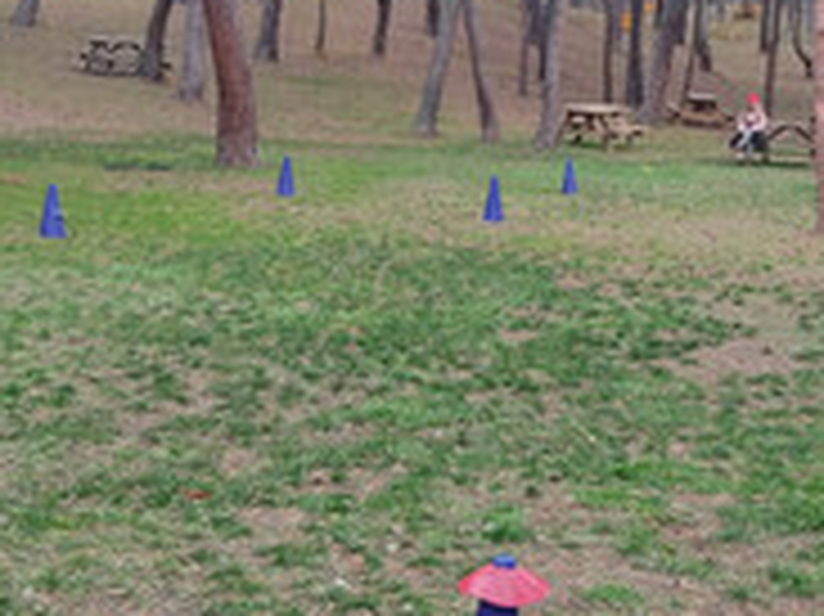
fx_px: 1689
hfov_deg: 26.6
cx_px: 725
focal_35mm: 71
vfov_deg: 20.6
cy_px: 200
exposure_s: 1/123
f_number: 1.79
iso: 100
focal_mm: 4.74
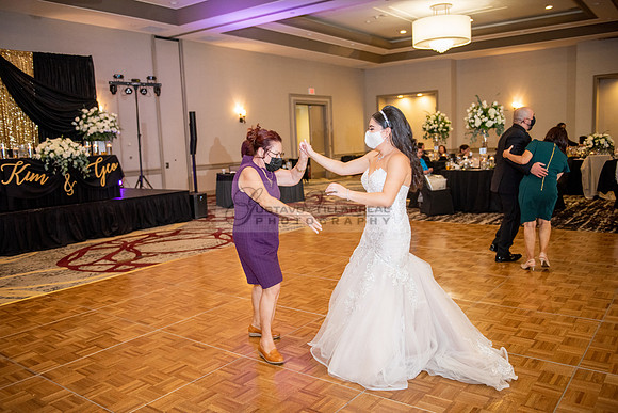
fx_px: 532
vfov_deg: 42.3
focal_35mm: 31
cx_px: 309
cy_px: 206
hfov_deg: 60.3
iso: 1600
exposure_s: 1/160
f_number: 2.8
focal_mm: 31
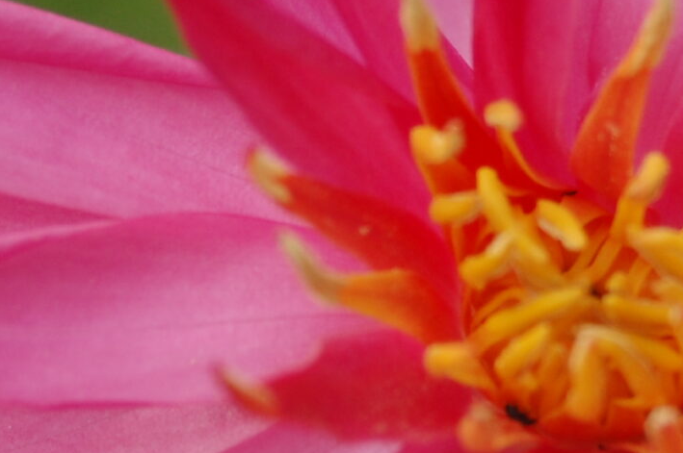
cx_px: 644
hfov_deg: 6.9
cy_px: 137
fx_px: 5643
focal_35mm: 298
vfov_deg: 4.6
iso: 400
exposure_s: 1/320
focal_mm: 55
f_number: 5.6
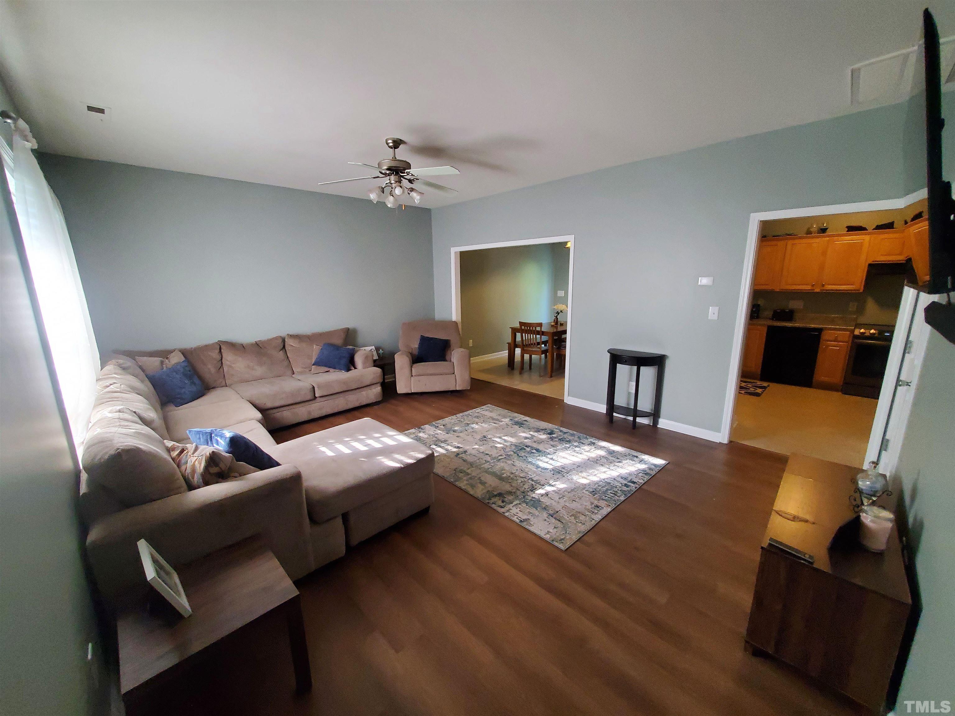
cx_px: 478
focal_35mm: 13
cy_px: 358
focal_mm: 1.8
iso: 500
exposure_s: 1/40
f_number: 2.2
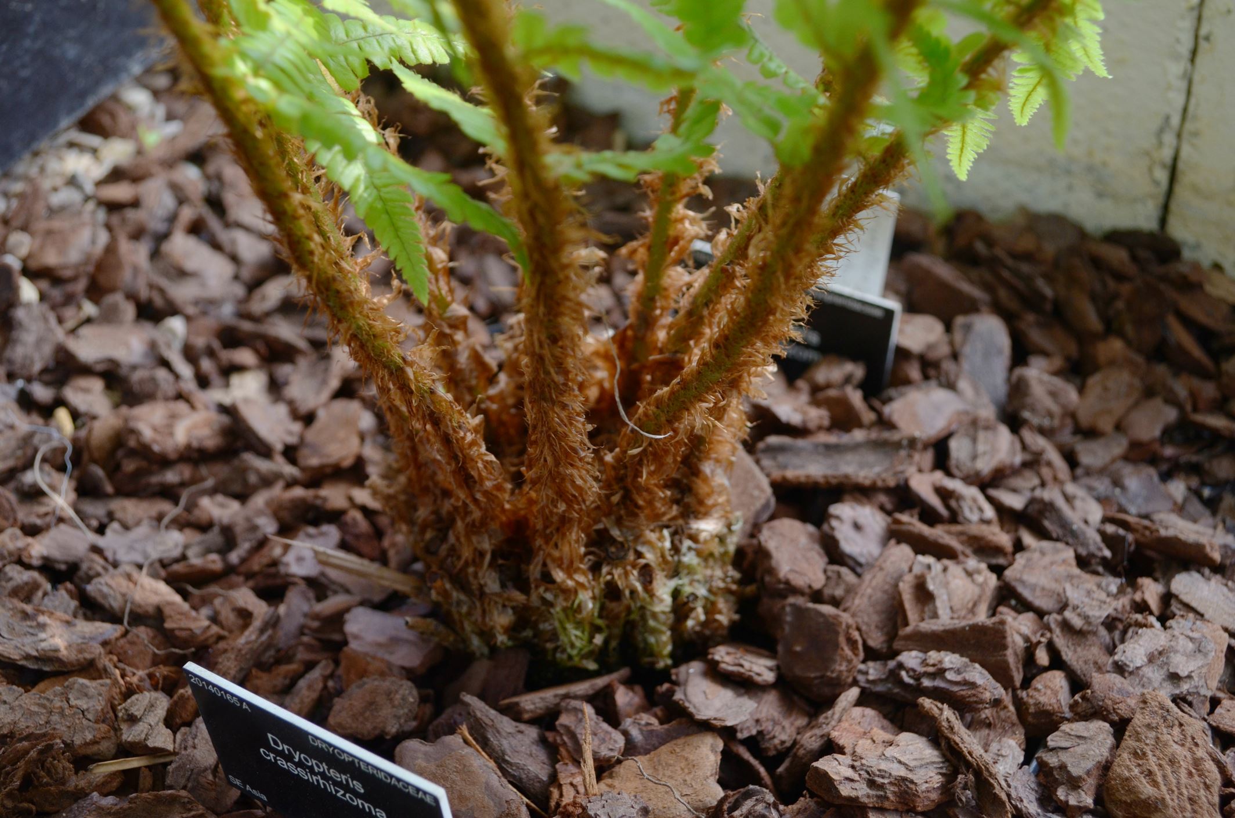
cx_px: 618
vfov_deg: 26.4
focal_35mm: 51
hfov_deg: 39.0
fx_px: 1746
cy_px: 409
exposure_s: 1/200
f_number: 5
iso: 400
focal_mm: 34
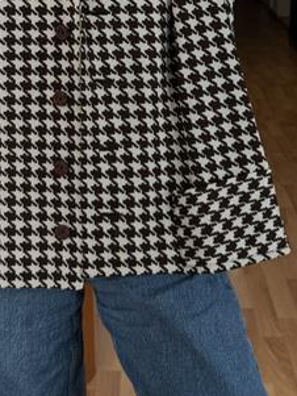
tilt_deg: -30.5
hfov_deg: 17.7
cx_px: 93
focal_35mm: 83
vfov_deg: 23.3
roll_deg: +2.5
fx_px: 949
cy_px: 104
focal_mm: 6.76
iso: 200
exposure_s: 1/33
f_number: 1.78
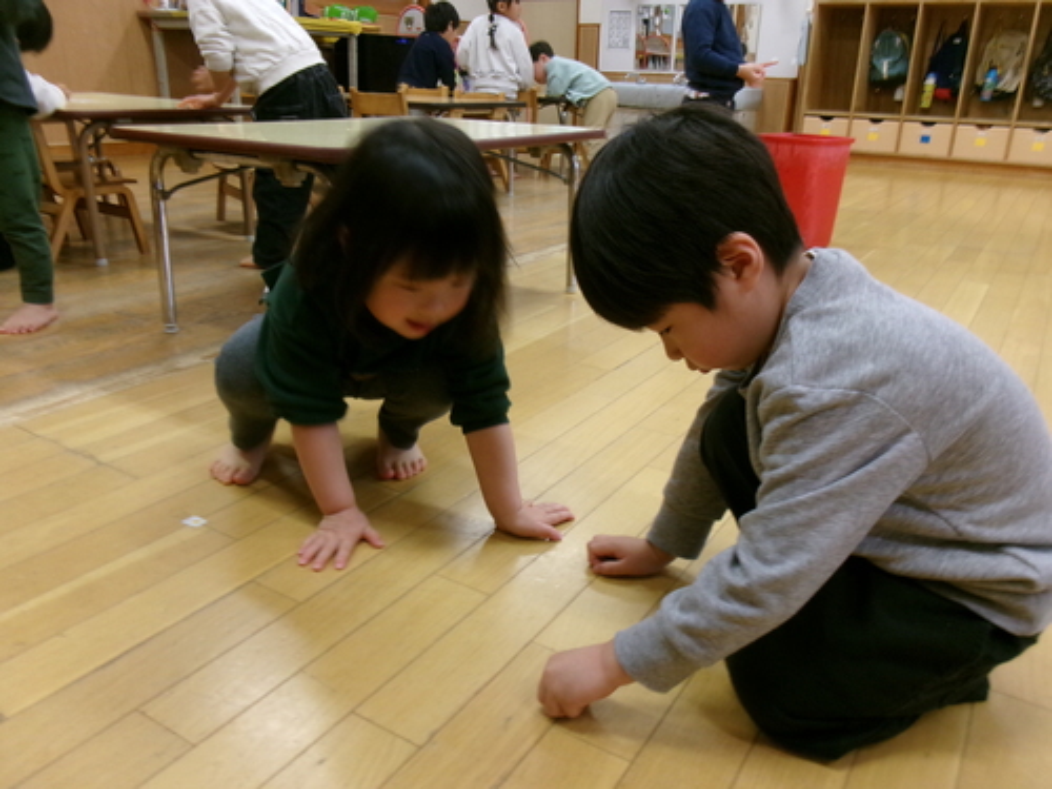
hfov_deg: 63.4
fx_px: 851
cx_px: 526
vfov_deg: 49.7
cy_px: 394
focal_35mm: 28
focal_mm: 5.1
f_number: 3.9
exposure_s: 1/34
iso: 261
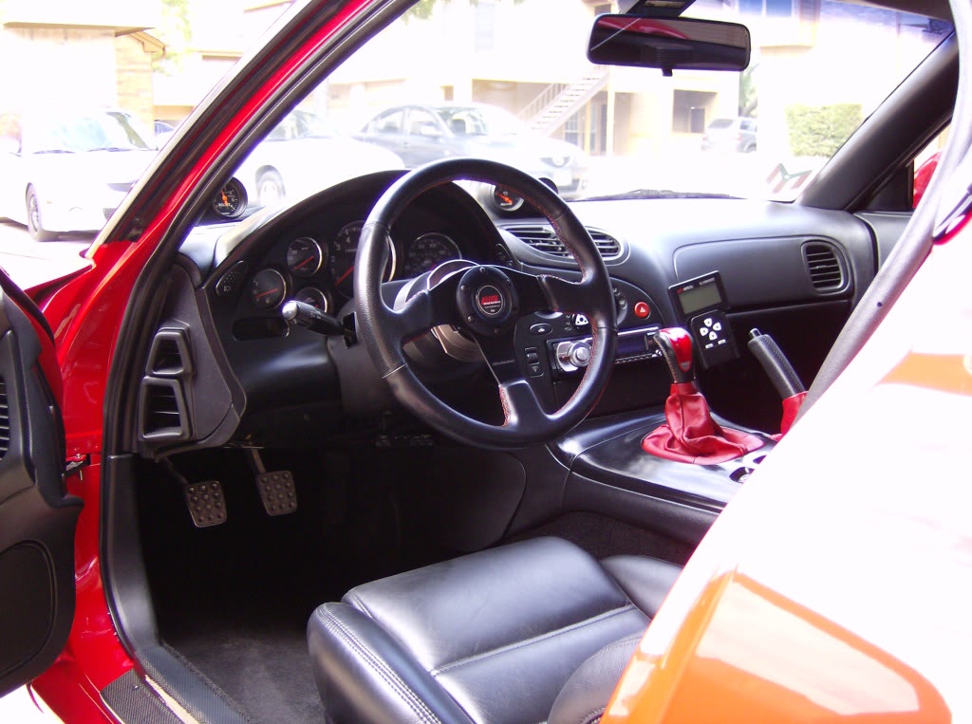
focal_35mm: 38
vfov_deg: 37.6
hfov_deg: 49.1
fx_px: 1065
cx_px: 486
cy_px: 362
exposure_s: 1/71
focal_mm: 6.4
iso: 157
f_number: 2.9
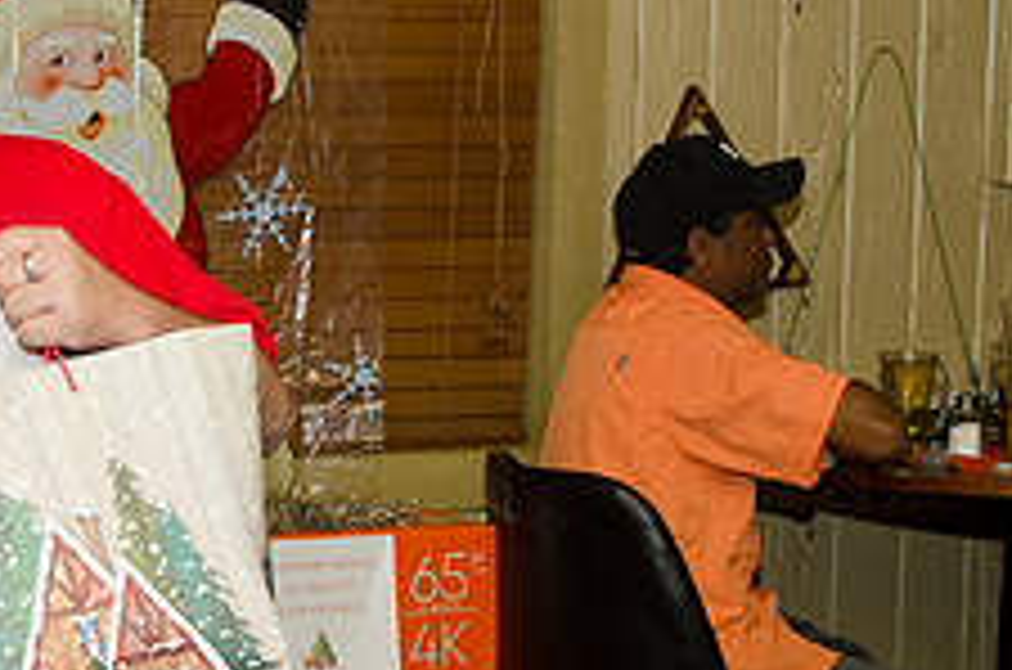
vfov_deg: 14.6
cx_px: -144
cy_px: 463
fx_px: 2609
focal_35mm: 93
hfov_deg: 20.7
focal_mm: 24
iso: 400
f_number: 5.6
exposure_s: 1/60
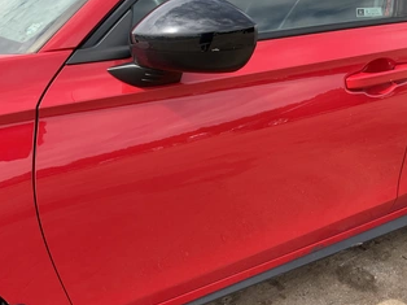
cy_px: 151
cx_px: 226
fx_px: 435
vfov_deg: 38.6
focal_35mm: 37
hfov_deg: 50.1
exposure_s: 1/409
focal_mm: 3
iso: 25
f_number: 1.8
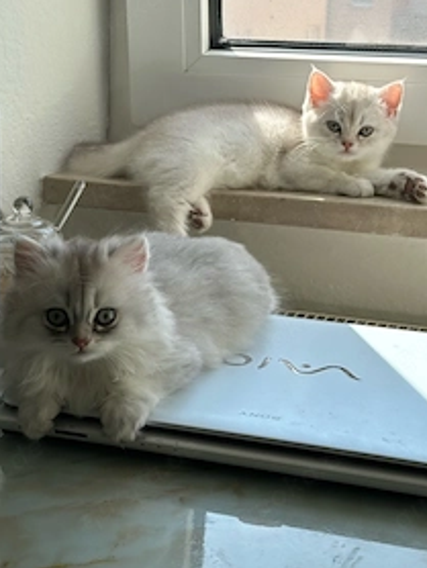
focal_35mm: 69
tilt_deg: -9.5
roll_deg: -1.9
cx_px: 184
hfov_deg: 21.3
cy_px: 188
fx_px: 1133
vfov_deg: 28.0
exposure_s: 1/1107
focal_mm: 6.86
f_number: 1.78
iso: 64
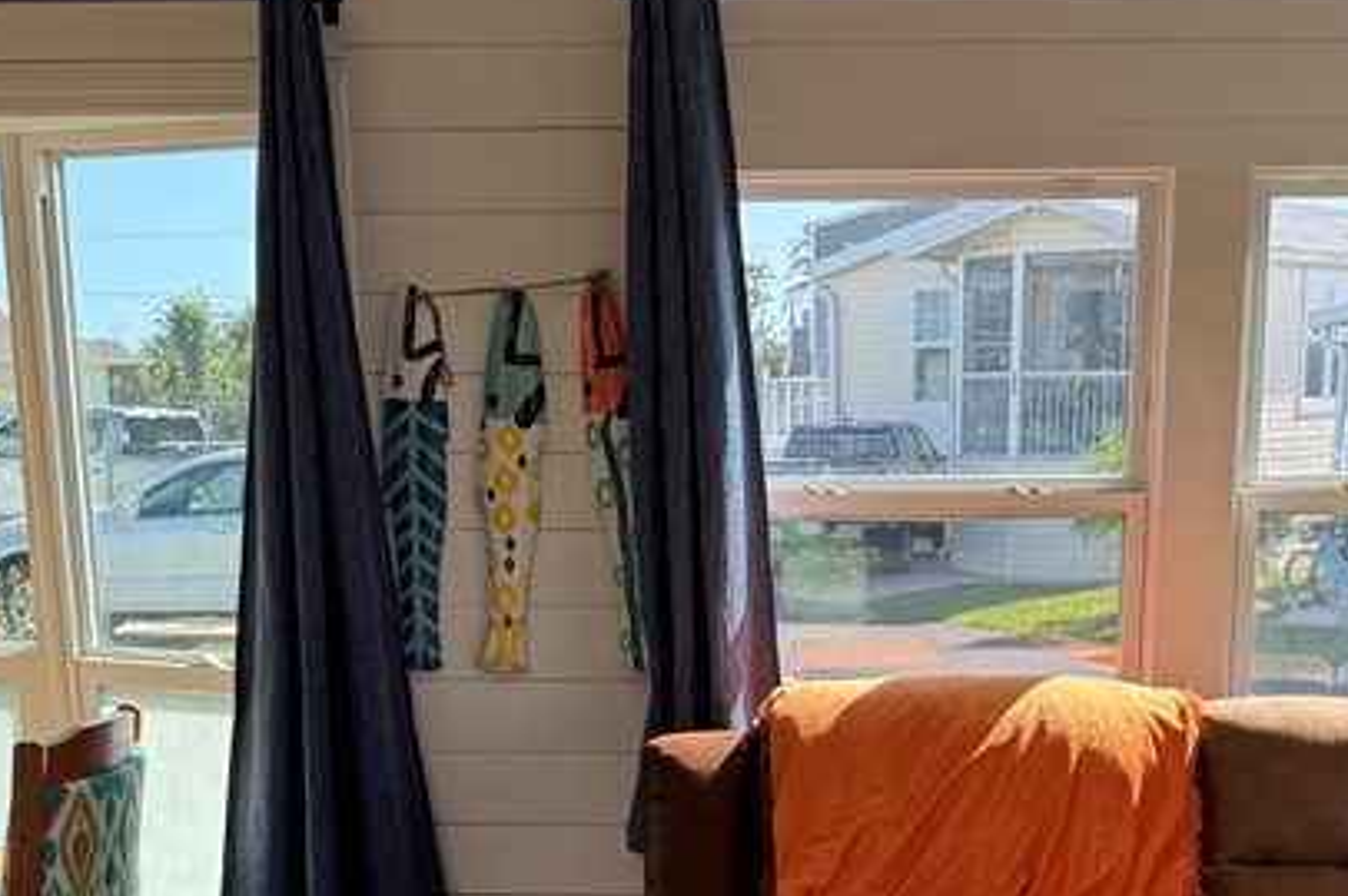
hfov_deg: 31.8
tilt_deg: -15.3
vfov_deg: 20.4
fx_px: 2357
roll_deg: -0.2
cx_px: 803
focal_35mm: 63
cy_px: 1012
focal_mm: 6.76
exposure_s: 1/796
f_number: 1.78
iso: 100
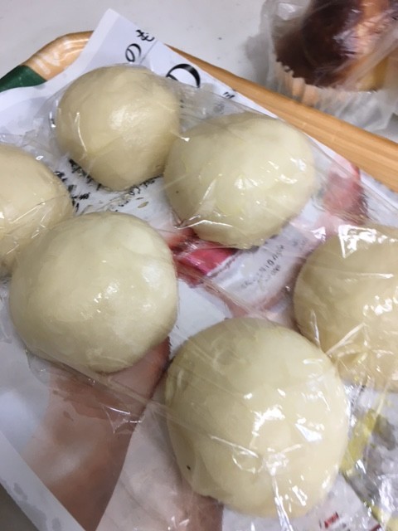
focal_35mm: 29
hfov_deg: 48.2
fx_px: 445
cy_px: 266
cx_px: 199
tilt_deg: -60.5
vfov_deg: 61.7
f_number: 2.2
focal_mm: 4.15
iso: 50
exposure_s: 1/30
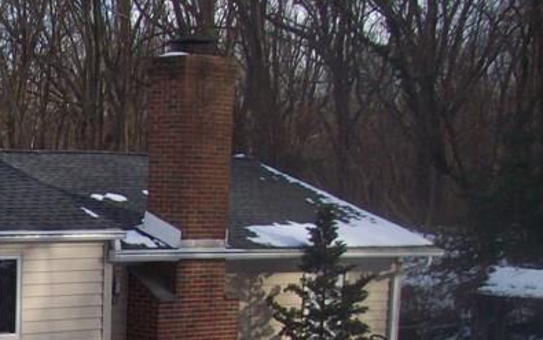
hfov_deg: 19.6
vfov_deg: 12.6
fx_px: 1465
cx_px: -137
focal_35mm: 99
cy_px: 496
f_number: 2.7
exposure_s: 1/448
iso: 80
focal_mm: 6
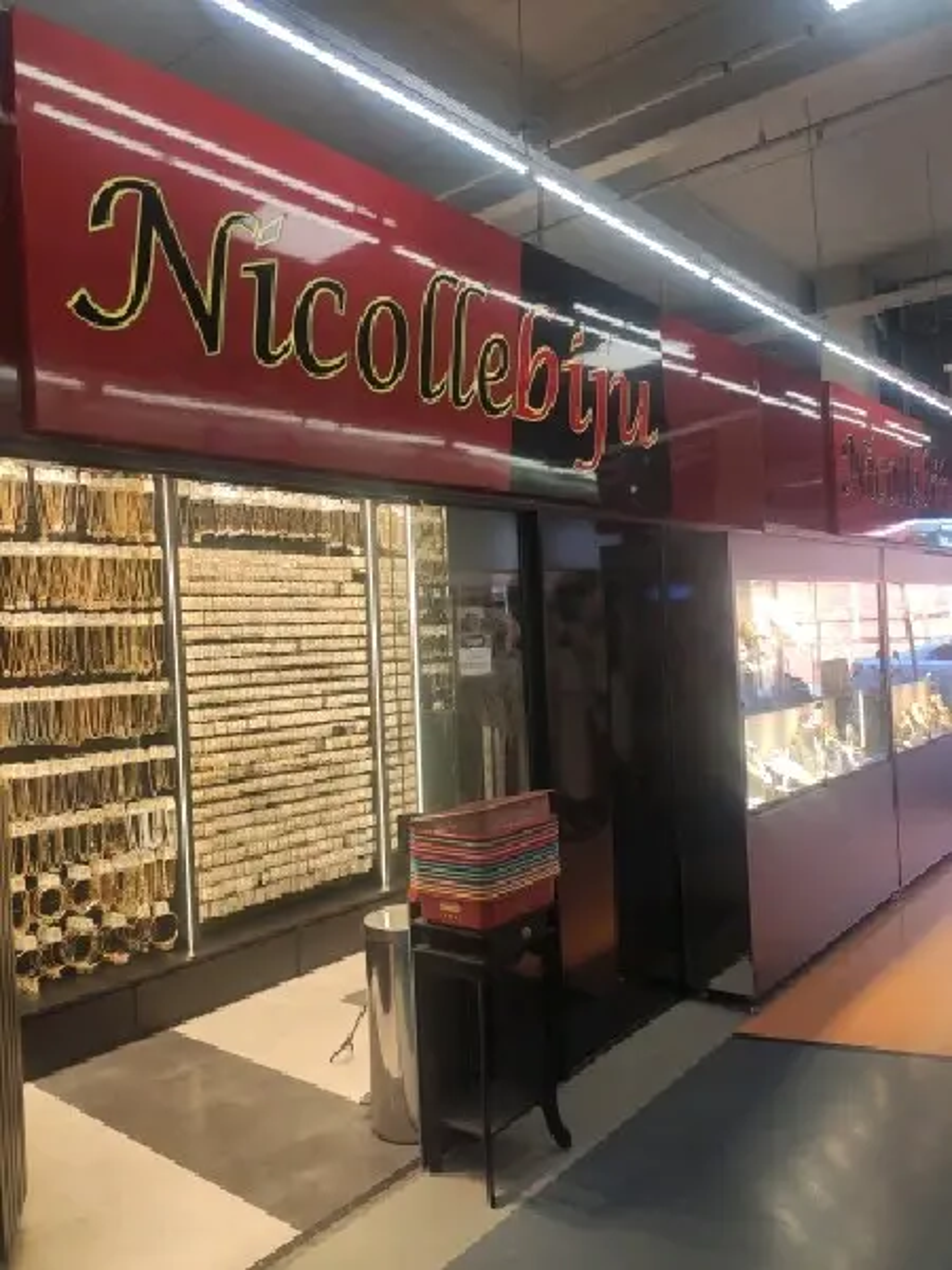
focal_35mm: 26
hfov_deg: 53.1
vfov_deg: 67.3
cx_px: 476
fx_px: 953
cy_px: 635
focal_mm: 4.77
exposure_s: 1/120
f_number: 1.75
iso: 125
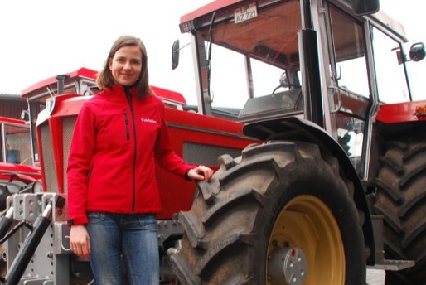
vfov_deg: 31.8
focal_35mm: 42
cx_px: 168
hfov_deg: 46.1
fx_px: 498
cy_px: 176
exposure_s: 1/60
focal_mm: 18
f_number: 4
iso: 400
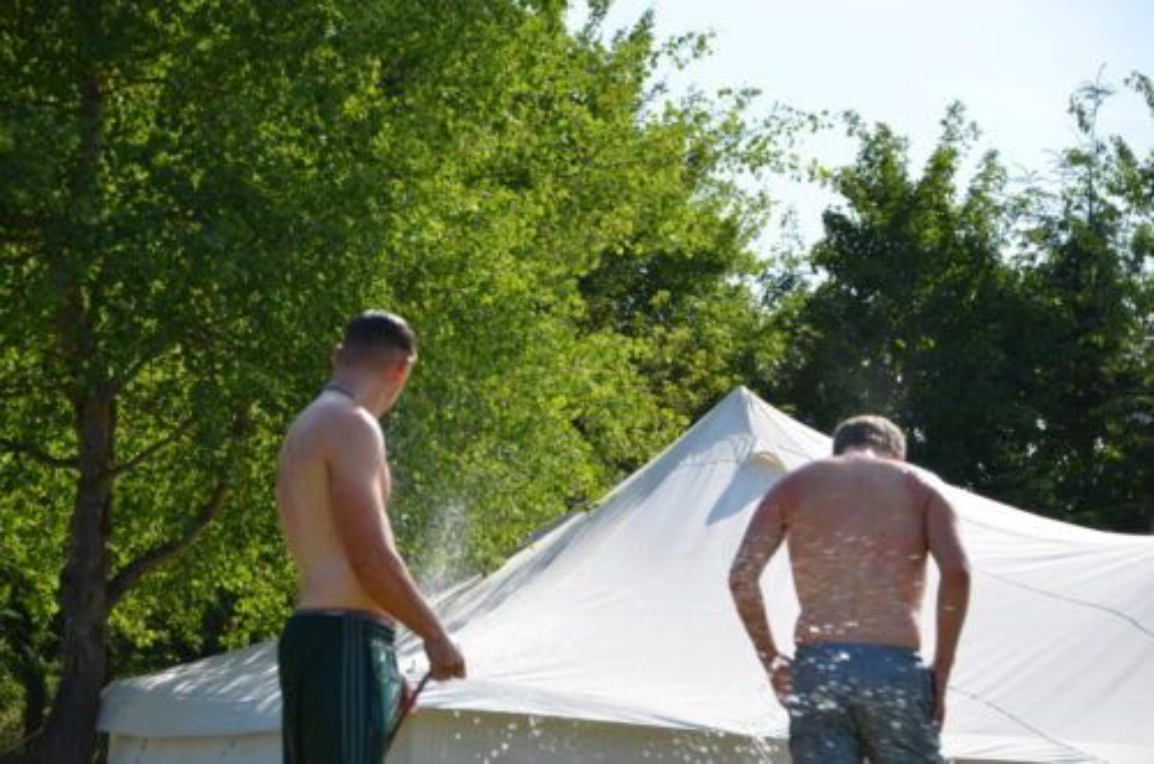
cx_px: 577
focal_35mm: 180
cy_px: 382
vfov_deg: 7.6
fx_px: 5757
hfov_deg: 11.4
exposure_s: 1/250
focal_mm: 120
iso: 100
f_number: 8
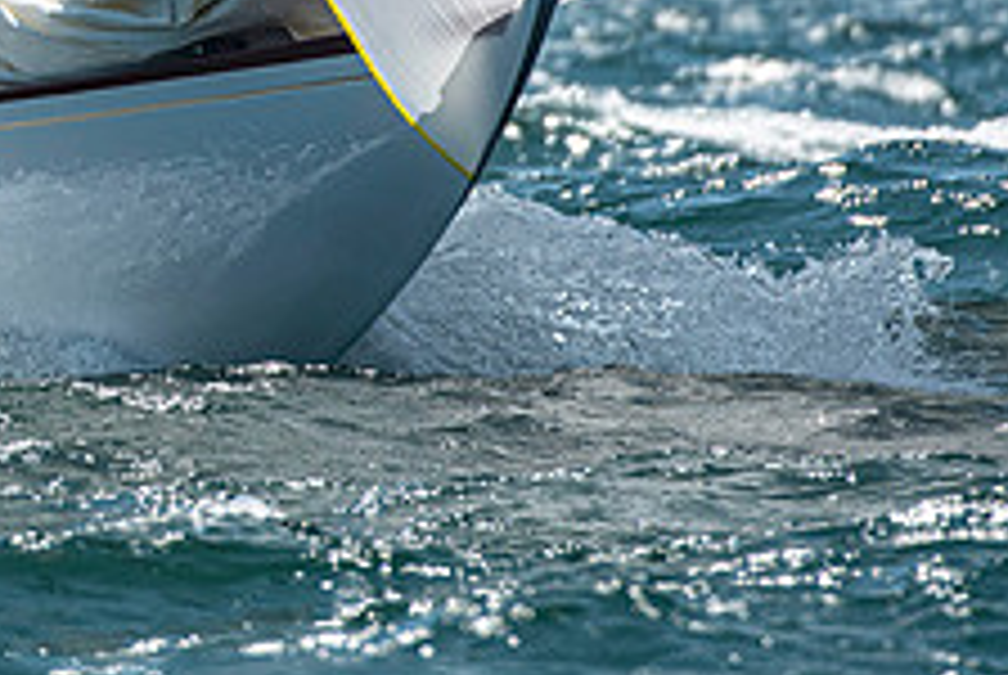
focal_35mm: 1552
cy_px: -160
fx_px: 43512
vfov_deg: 0.9
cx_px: -158
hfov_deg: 1.3
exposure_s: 1/2500
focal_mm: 400
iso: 400
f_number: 5.6
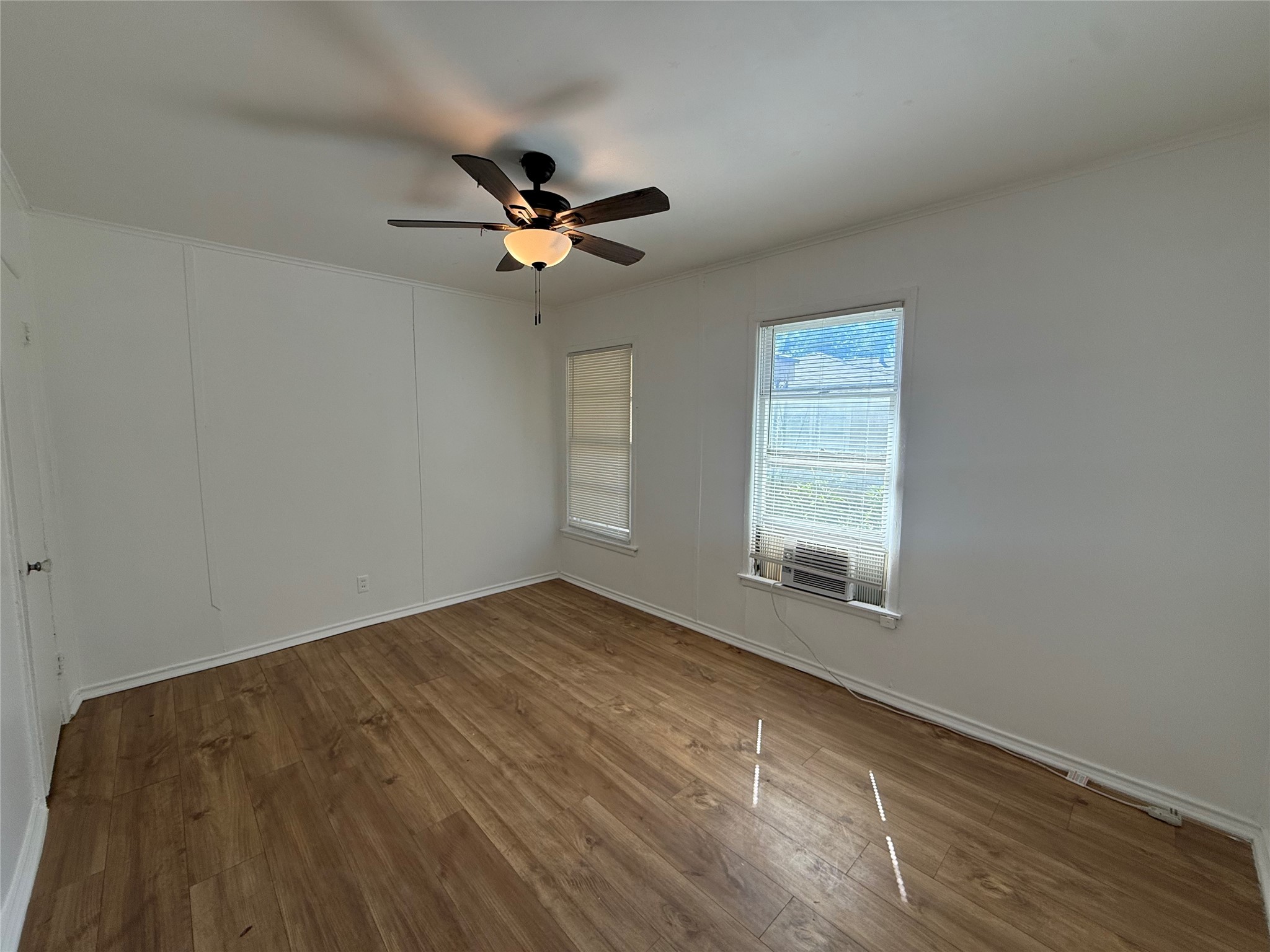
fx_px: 514
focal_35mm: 14
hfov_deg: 102.1
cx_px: 635
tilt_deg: -5.2
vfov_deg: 85.7
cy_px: 476
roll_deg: -0.8
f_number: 2.2
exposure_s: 1/269
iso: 64
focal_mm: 2.22
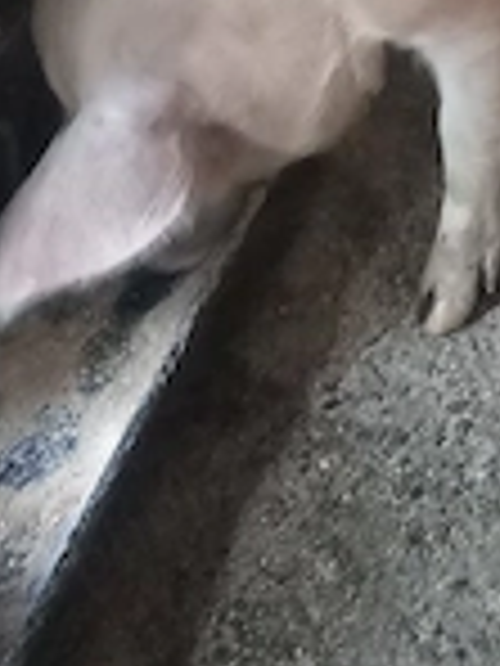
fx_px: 2080
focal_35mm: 108
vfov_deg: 17.2
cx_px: 653
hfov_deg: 13.2
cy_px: -171
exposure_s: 1/20
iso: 1018
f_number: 1.8
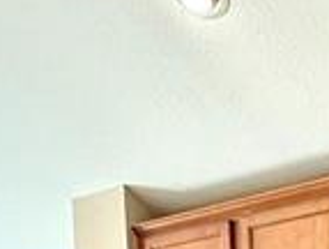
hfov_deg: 19.5
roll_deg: +2.6
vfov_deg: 11.5
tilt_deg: -12.0
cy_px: 643
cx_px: 242
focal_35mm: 100
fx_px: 953
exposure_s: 1/60
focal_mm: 2.22
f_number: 2.2
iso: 200
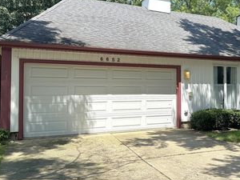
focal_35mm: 40
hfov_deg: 45.4
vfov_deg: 35.9
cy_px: 83
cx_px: 175
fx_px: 277
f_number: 1.78
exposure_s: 1/2833
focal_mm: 6.76
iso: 80
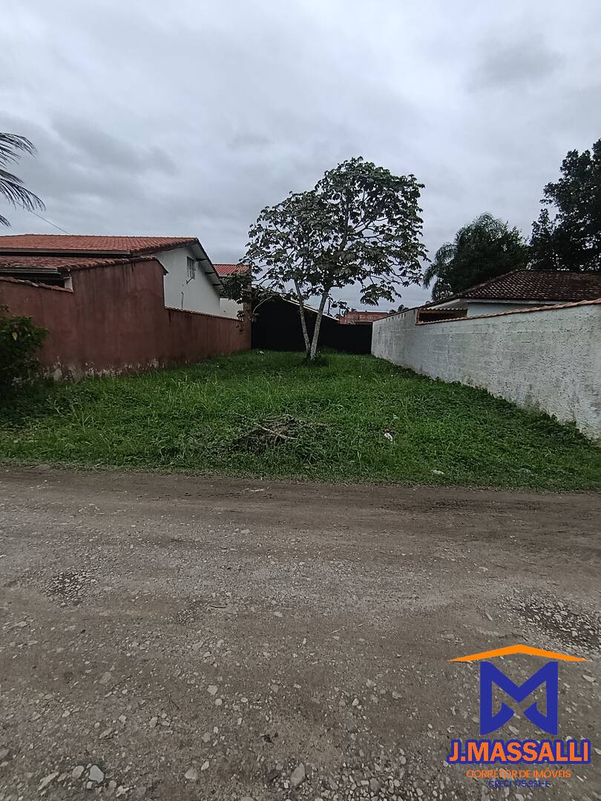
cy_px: 400
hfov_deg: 78.1
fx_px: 370
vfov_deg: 94.5
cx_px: 300
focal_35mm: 16
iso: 50
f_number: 2.2
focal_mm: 1.65
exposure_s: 1/144
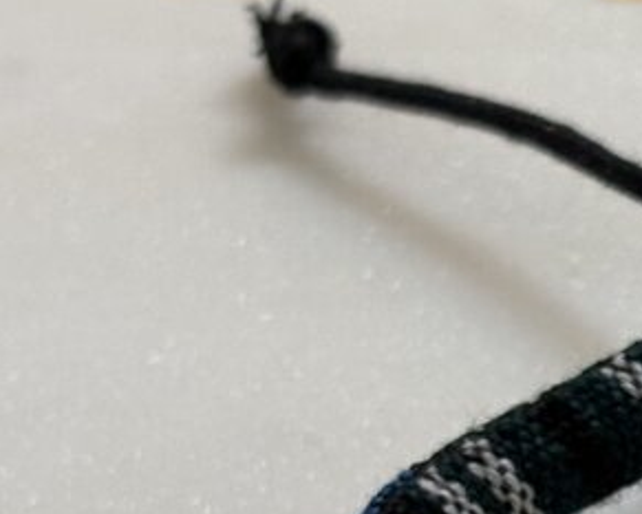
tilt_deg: -37.2
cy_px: 545
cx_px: 847
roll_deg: +0.1
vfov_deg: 7.4
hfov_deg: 9.1
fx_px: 3972
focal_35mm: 209
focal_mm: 5.96
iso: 40
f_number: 1.6
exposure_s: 1/60
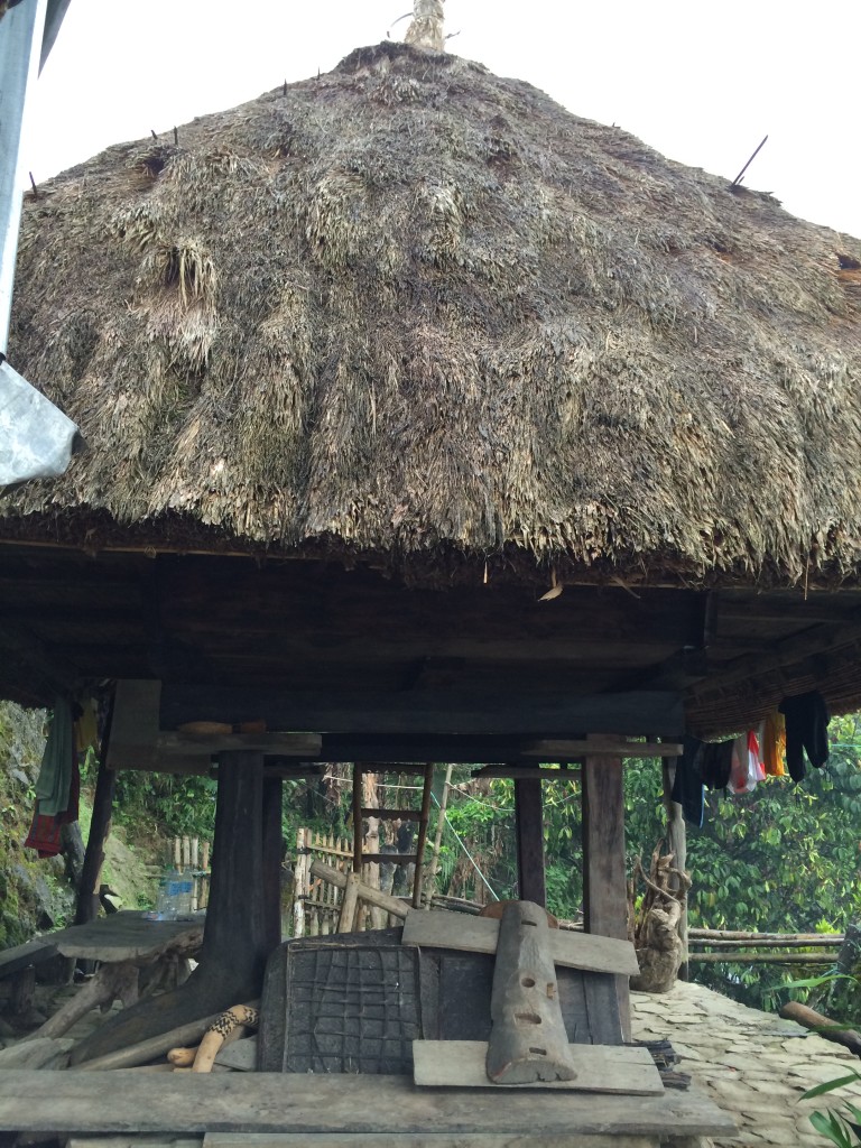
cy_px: 574
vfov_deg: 60.0
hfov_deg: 46.8
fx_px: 995
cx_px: 430
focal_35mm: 30
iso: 40
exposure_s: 1/30
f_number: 2.2
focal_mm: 4.12
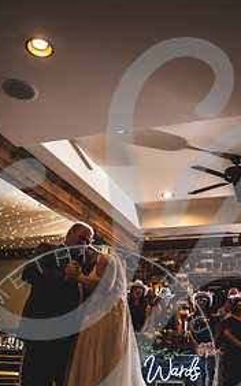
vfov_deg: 49.2
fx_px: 410
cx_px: 152
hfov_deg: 32.6
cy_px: 268
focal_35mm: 39
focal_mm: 24
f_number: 2.8
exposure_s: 1/100
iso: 400
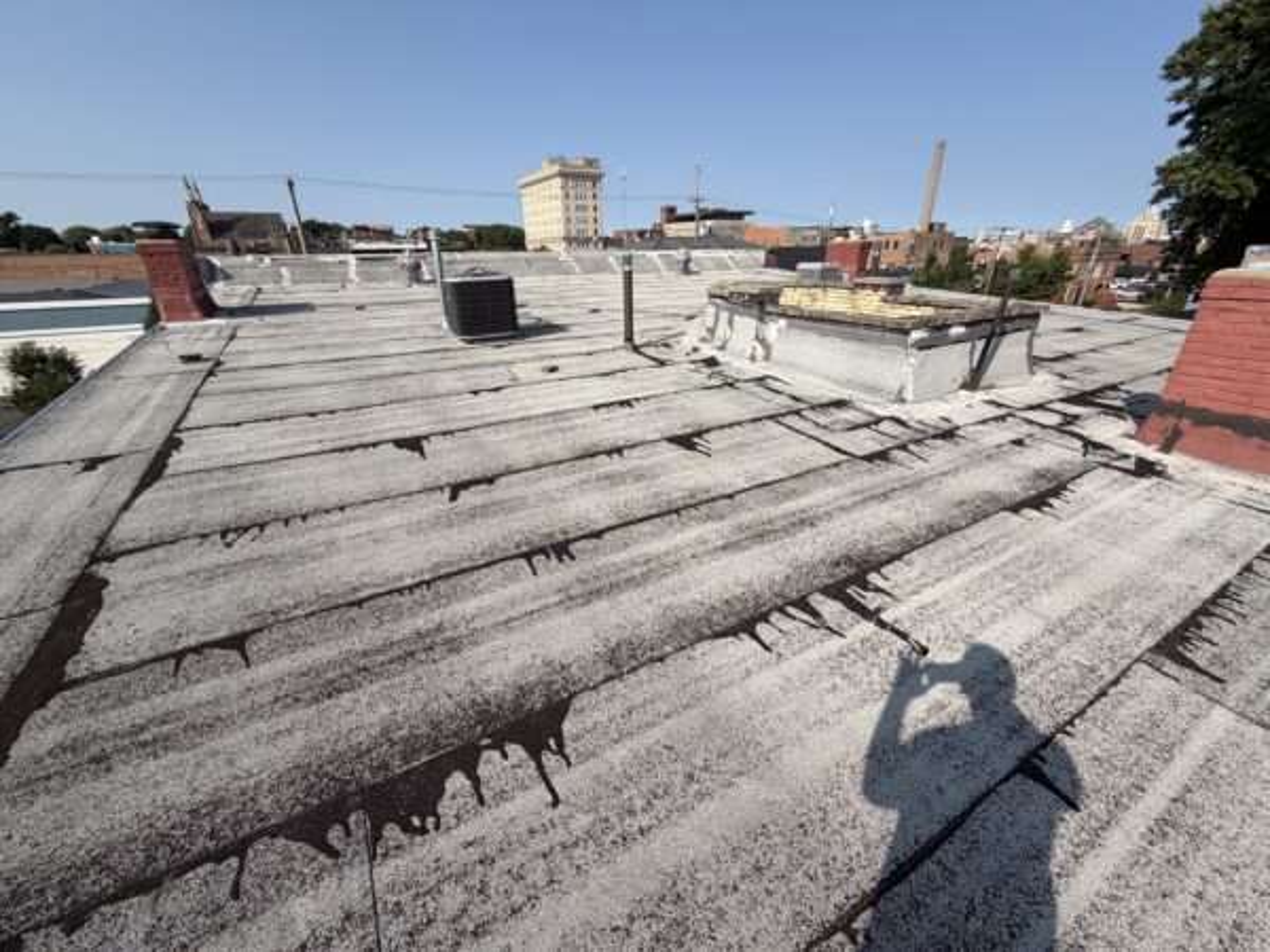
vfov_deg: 85.7
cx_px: 635
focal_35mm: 14
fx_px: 514
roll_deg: -1.4
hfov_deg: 102.1
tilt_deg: -22.7
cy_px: 476
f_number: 2.2
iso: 20
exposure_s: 1/914
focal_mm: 2.22
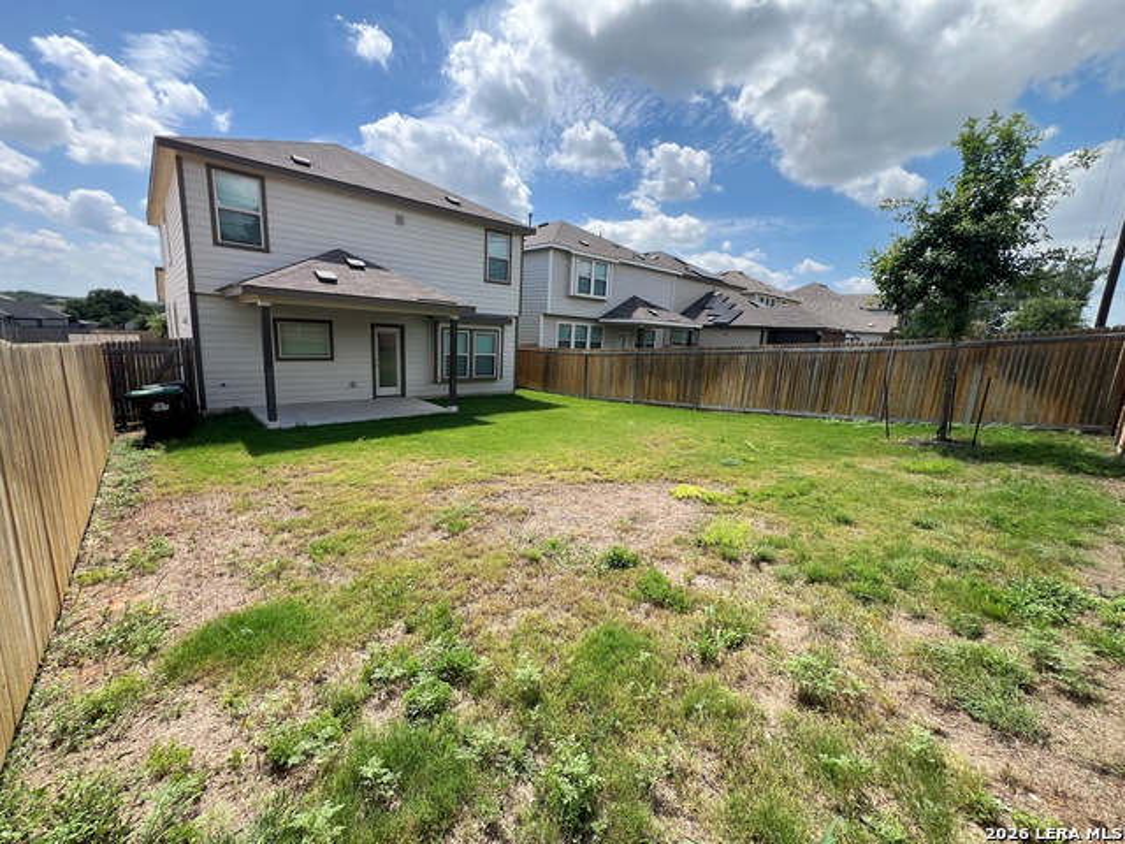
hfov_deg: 106.2
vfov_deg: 89.9
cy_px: 422
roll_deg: -3.3
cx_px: 562
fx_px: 422
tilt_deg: -11.9
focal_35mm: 13
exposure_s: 1/896
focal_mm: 1.57
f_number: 1.8
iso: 32
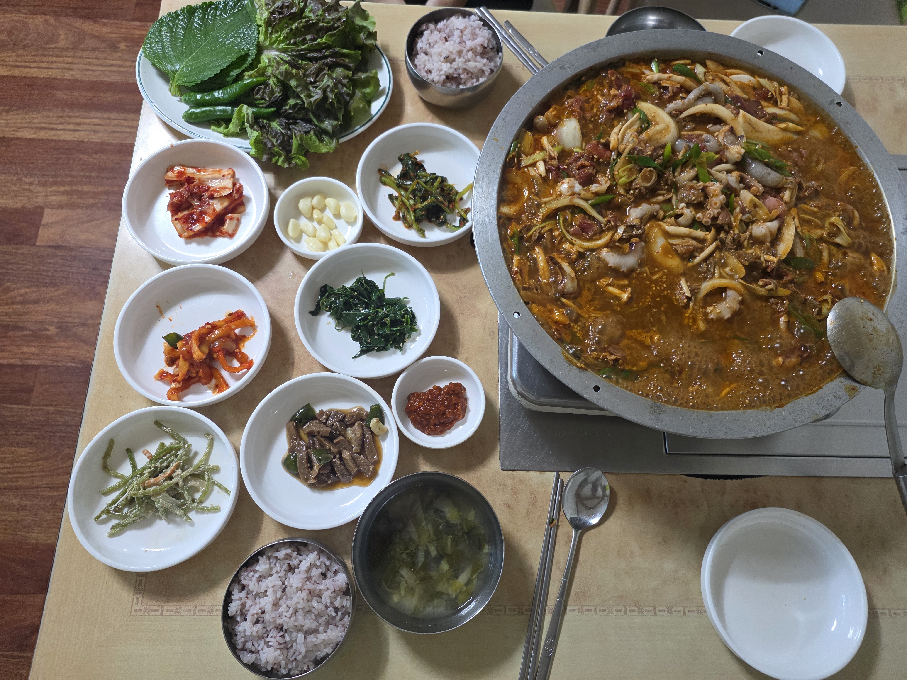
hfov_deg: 73.9
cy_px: 340
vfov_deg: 58.9
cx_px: 454
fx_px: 603
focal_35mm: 23
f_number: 1.7
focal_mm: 6.25
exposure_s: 1/120
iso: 320
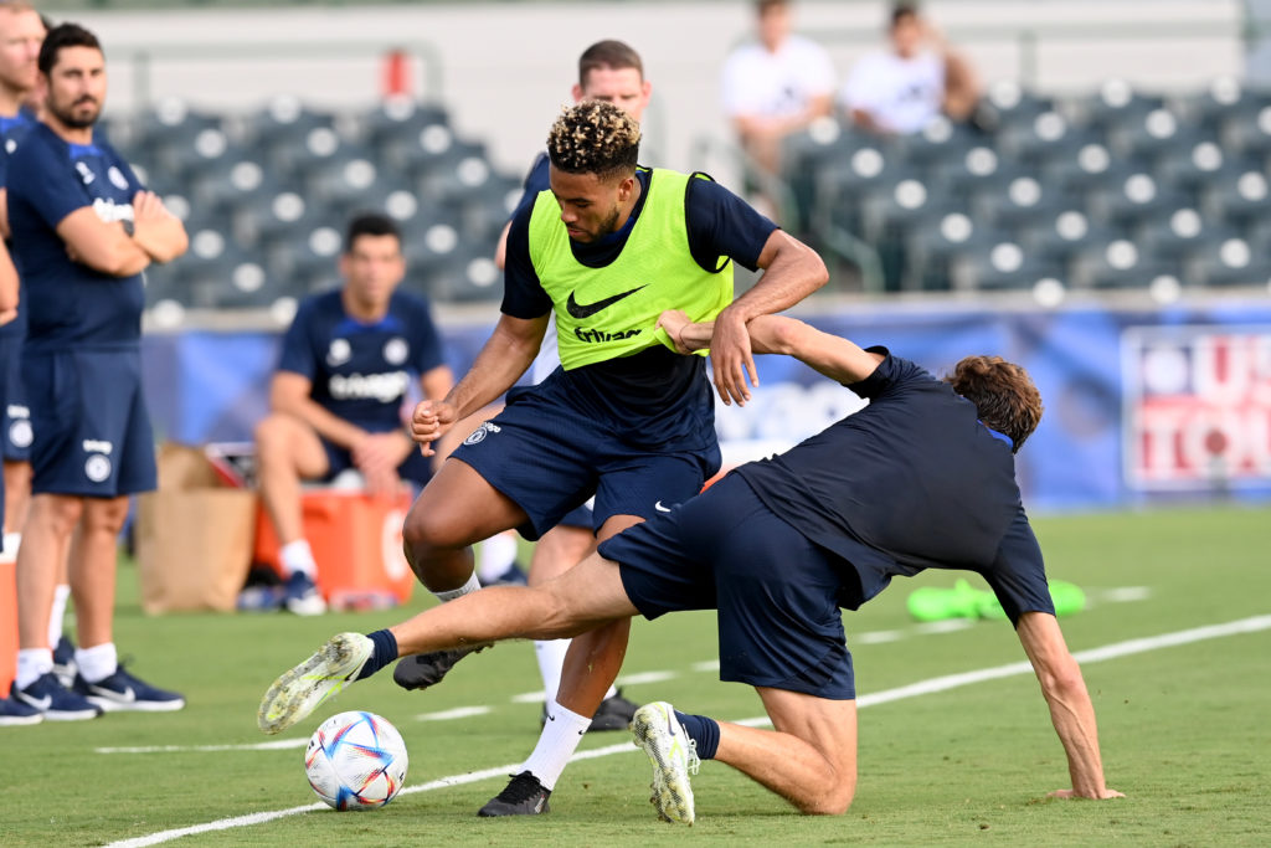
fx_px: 14123
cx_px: 636
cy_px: 424
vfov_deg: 3.4
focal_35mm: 400
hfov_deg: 5.2
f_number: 4
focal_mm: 400
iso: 800
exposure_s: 1/1000
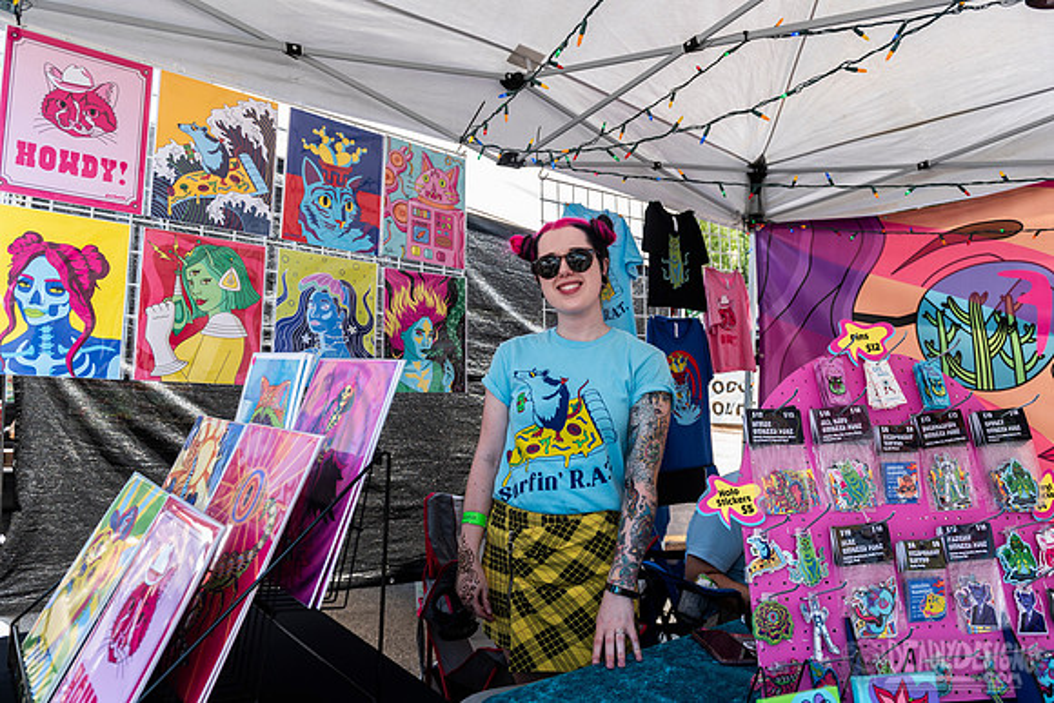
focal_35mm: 24
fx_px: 703
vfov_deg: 53.2
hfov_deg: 73.7
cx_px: 527
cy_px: 352
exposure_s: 1/160
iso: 50
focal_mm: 24
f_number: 4
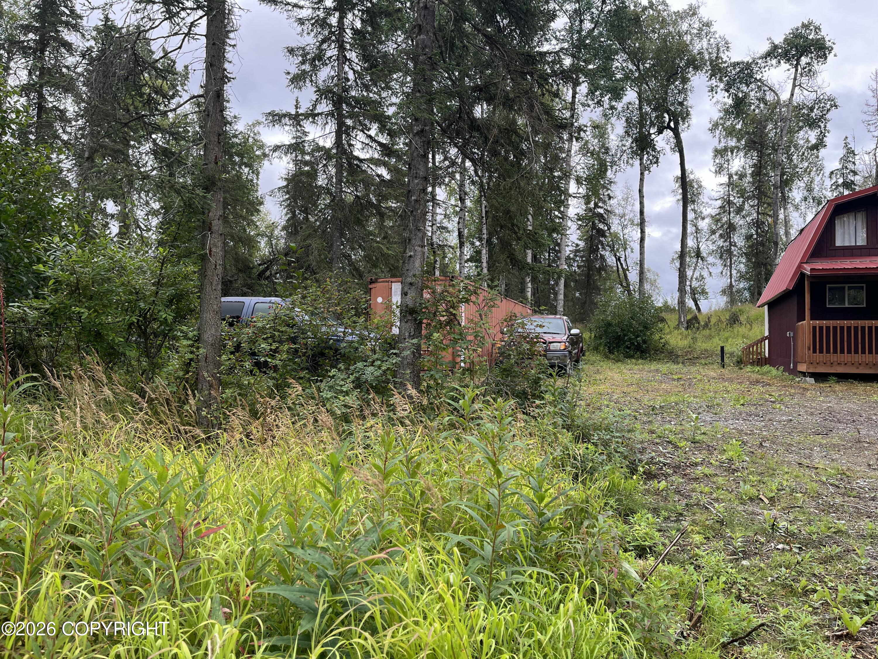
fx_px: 659
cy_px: 330
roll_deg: -0.2
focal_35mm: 26
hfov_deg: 67.3
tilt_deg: +3.3
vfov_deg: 53.1
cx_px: 439
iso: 50
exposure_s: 1/403
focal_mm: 5.1
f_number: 1.6
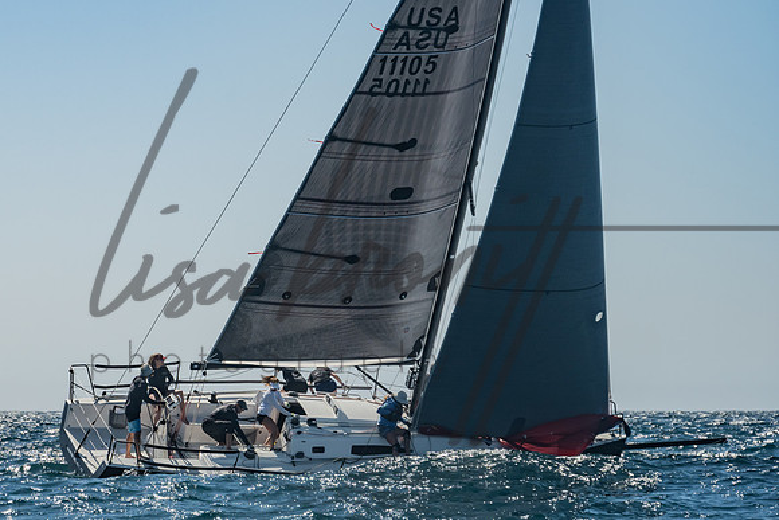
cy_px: 205
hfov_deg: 10.1
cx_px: 135
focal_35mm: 202
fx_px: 4373
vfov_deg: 6.8
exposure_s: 1/1000
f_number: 6.3
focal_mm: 110
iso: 160
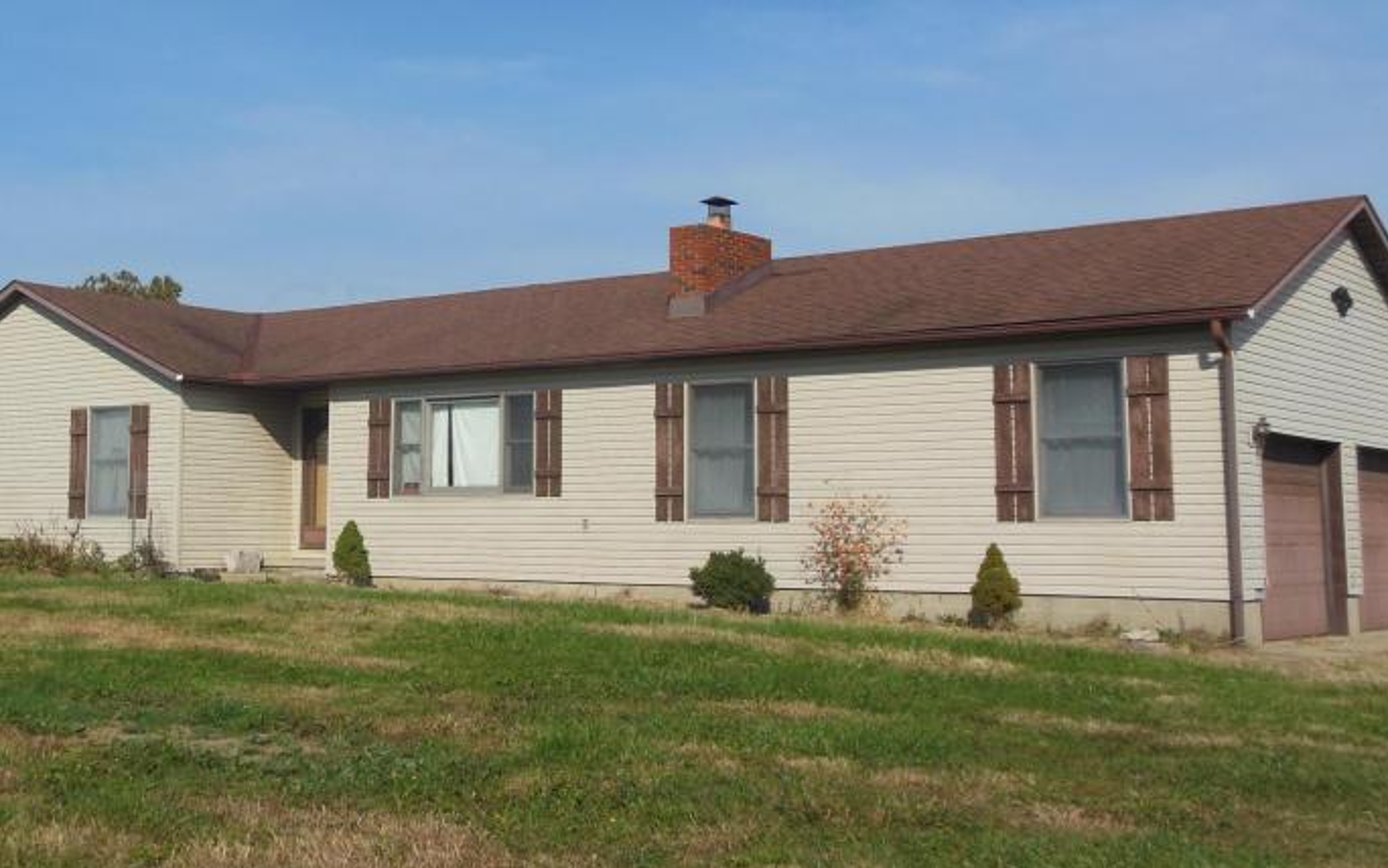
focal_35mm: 46
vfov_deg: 27.9
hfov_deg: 42.8
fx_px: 1741
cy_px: 324
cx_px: 455
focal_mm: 5.2
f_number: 6.7
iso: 125
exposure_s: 1/640
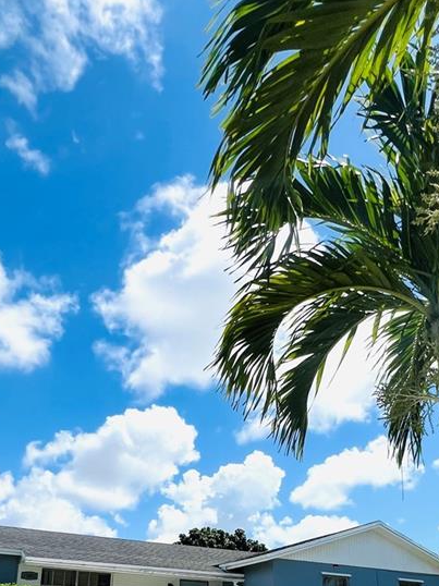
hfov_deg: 48.2
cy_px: 493
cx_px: 211
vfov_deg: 55.8
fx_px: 491
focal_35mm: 29
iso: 32
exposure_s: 1/3125
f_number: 1.8
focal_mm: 1.57
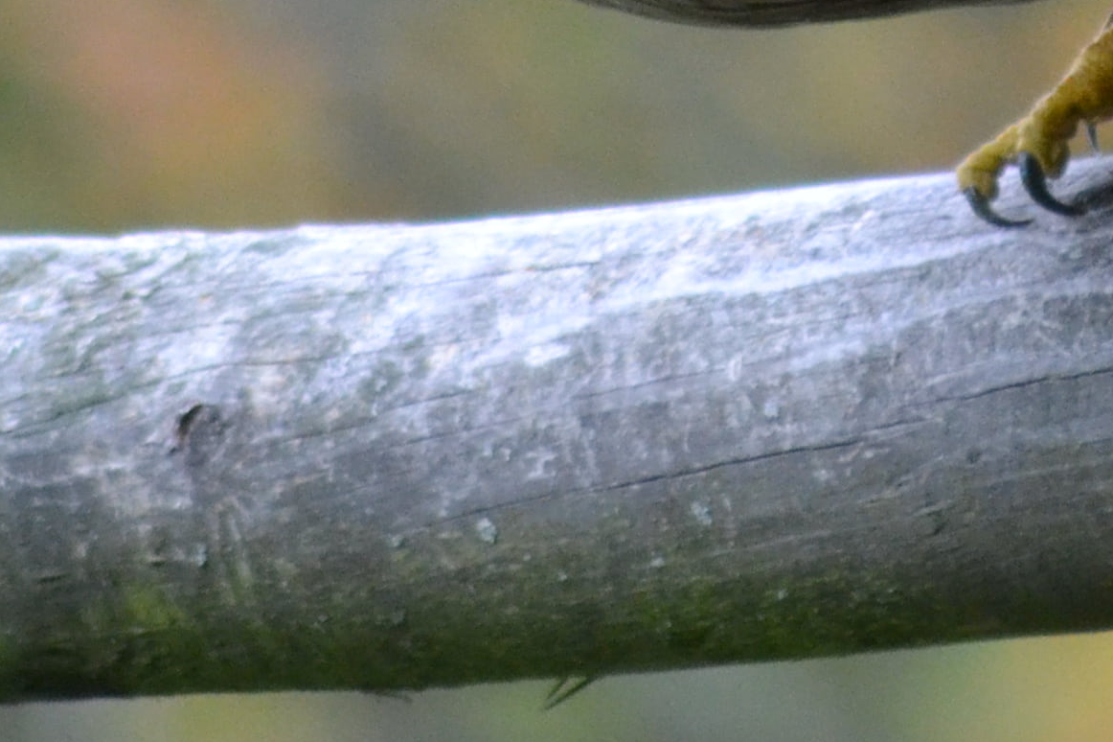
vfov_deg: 0.8
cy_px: -605
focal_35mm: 1785
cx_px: 1133
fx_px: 55167
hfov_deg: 1.2
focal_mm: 300
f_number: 5.6
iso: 2000
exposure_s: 1/500
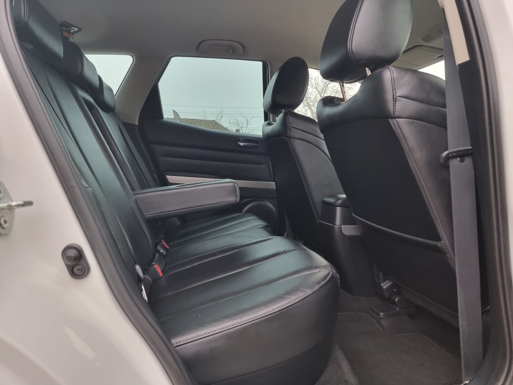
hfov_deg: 71.6
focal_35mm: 24
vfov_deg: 56.8
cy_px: 192
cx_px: 256
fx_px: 356
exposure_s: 1/100
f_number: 1.8
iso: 250
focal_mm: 6.7
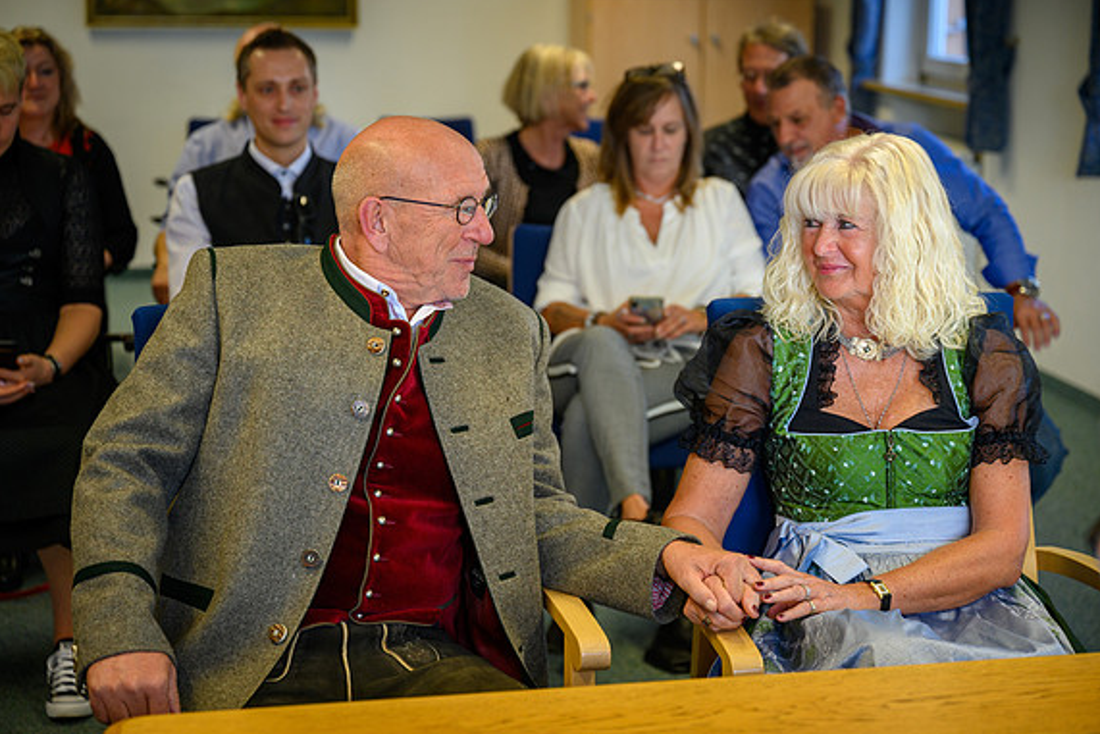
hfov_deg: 30.1
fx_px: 2048
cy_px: 364
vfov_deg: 20.3
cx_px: 555
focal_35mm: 67
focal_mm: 66
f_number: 3.2
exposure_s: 1/200
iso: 500
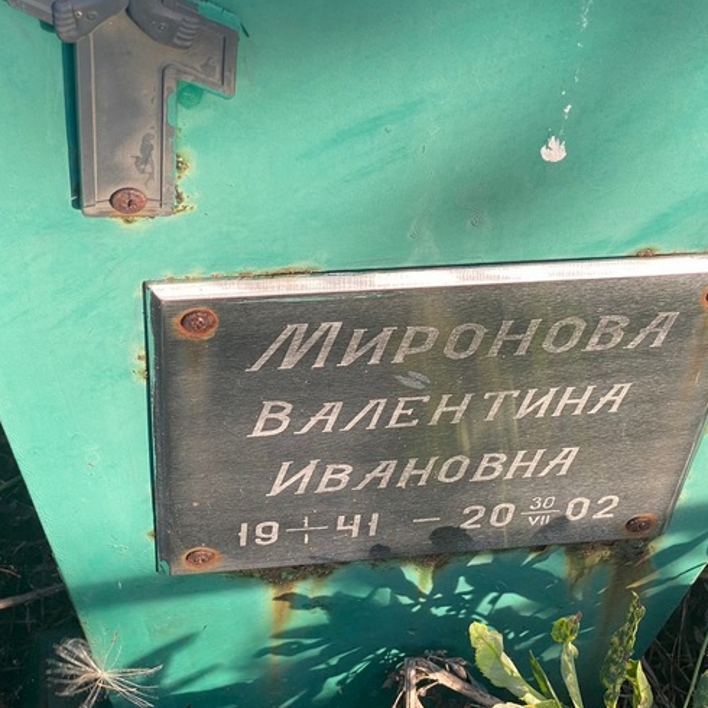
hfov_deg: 23.0
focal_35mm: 75
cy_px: 419
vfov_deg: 23.0
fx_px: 1735
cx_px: 445
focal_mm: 6
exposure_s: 1/139
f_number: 2
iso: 20
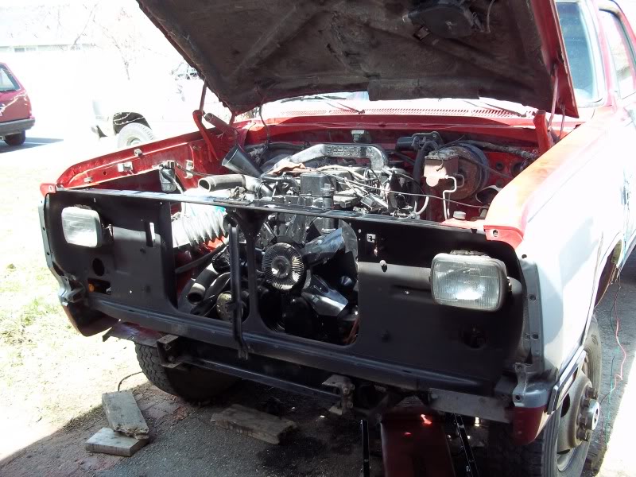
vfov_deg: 39.7
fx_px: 661
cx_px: 318
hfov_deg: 51.4
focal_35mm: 36
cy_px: 238
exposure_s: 1/100
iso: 80
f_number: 3.1
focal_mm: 6.5
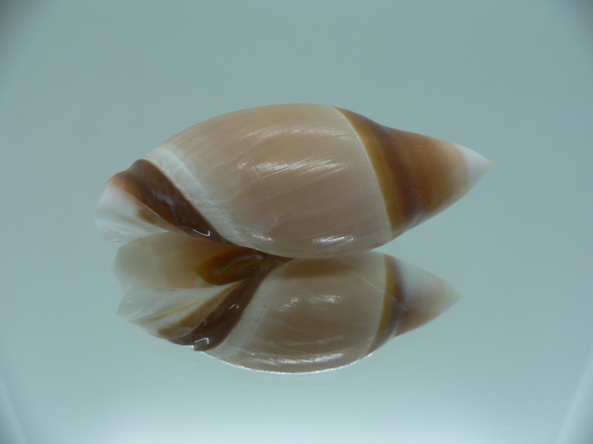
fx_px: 600
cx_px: 296
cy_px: 222
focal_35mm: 35
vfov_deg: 40.7
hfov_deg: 52.6
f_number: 2.8
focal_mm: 4.6
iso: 80
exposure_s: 1/60
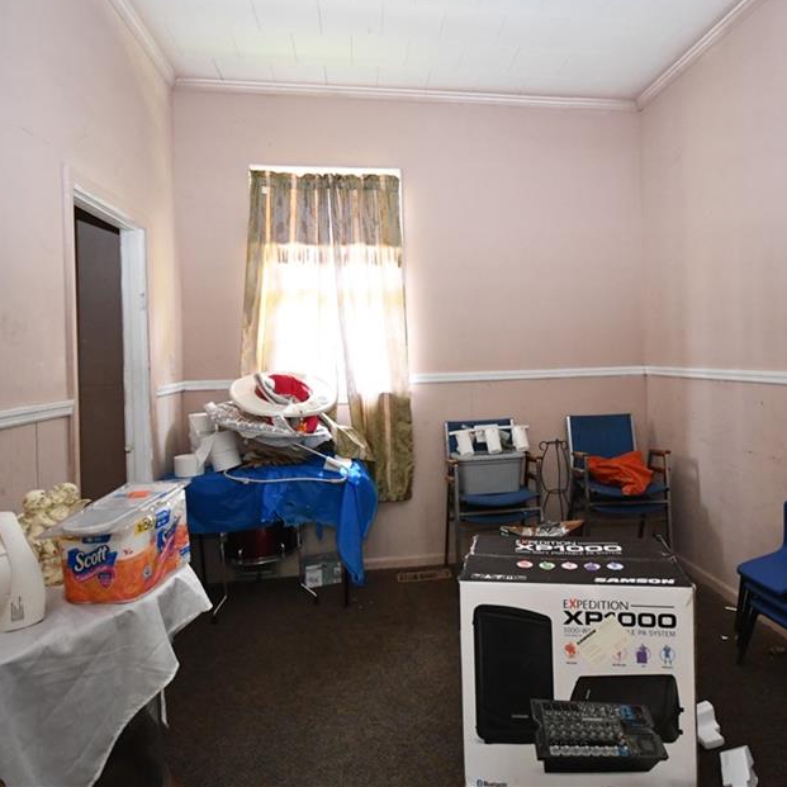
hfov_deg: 71.6
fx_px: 540
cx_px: 459
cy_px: 356
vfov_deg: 72.0
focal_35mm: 21
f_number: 4
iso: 3200
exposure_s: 1/100
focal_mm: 10
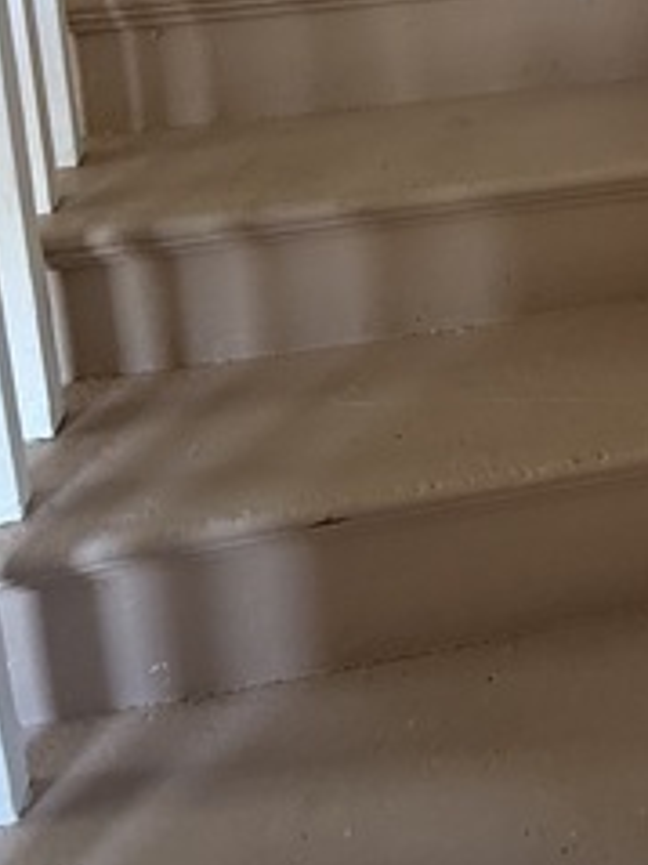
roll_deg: +0.9
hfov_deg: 35.8
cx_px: 496
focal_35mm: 39
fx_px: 974
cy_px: -71
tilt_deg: -11.8
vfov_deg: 39.7
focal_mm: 2.22
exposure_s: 1/60
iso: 200
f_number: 2.2
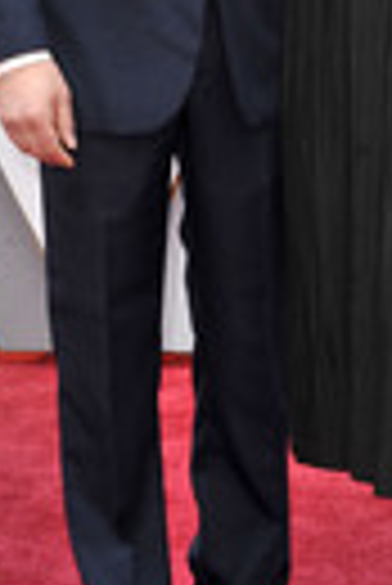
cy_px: 32
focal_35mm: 240
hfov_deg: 5.7
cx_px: 250
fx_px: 3909
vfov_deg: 8.5
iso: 1000
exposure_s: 1/250
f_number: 8
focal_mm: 78
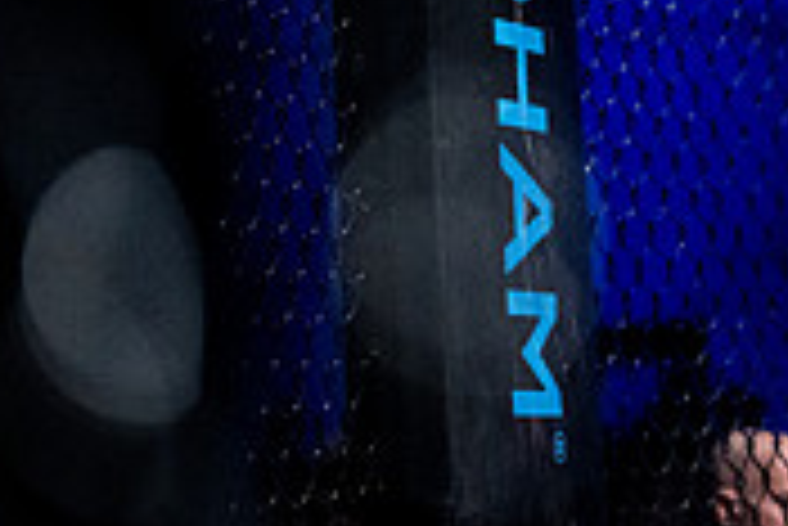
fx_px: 3636
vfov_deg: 8.2
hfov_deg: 11.7
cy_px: 7
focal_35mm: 166
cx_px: 1238
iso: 3200
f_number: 2
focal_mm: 50
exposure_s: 1/1250
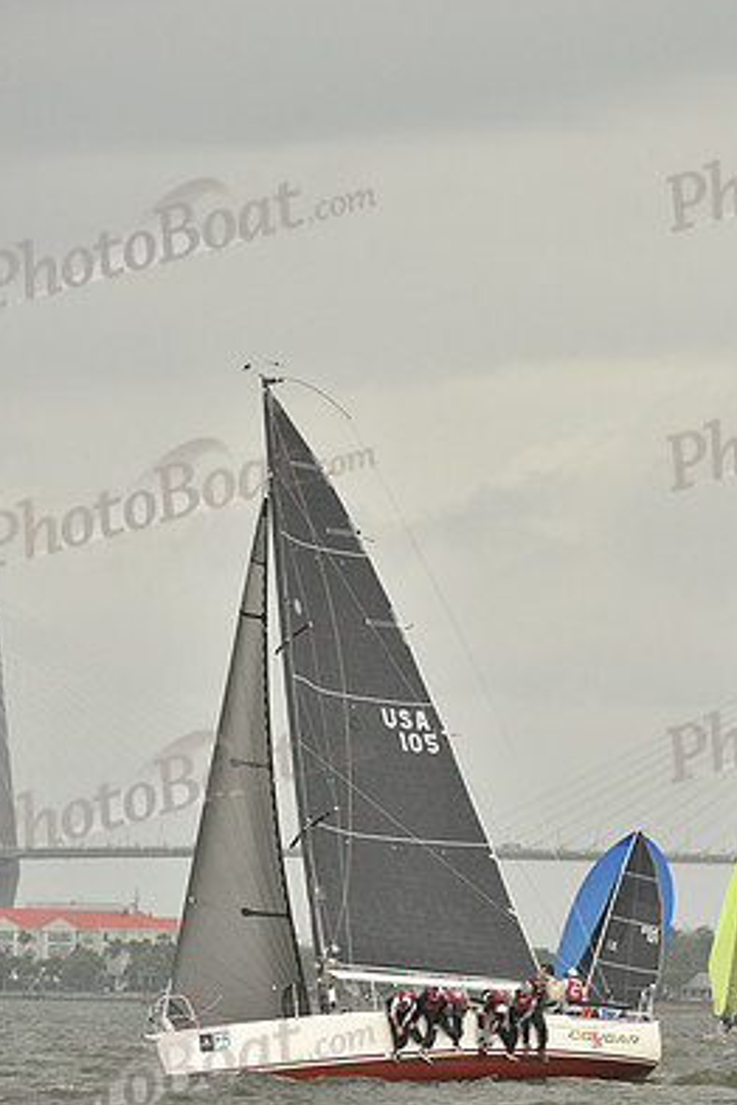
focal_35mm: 443
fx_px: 13603
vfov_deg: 4.7
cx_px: 522
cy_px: 605
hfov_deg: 3.1
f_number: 5.6
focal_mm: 300
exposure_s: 1/800
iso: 400
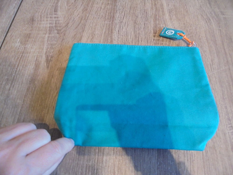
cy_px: 88
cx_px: 116
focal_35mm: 26
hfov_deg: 67.3
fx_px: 175
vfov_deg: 53.1
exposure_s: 1/25
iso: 400
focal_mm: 4.6
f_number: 3.5
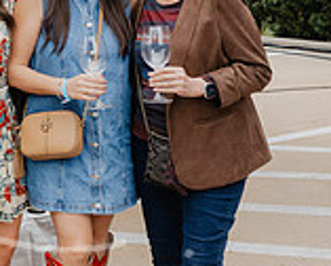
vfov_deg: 18.4
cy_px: 54
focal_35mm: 83
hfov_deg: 20.5
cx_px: -126
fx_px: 814
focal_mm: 24
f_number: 5.6
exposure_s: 1/250
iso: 720
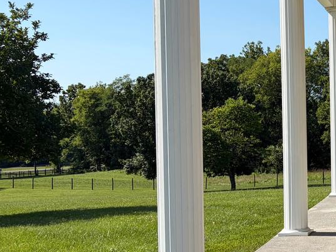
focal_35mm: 70
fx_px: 679
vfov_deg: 21.0
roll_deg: +1.3
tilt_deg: -1.0
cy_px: 136
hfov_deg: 25.3
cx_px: 391
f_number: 1.6
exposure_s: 1/3448
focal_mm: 5.96
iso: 50
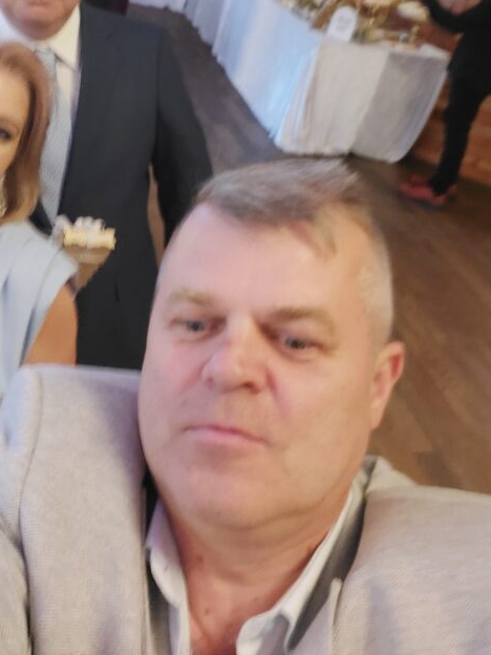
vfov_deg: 43.8
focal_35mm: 41
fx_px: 775
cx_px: 113
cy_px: 140
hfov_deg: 34.3
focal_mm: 3.75
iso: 500
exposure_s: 1/25
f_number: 2.2
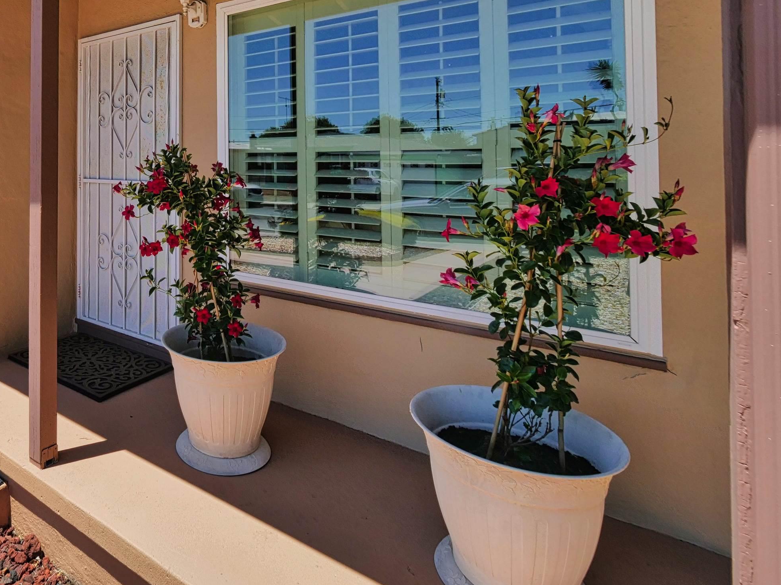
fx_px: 496
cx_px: 171
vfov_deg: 58.2
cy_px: 152
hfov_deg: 69.9
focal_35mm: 22
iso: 125
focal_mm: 7
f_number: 5.6
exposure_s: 1/640
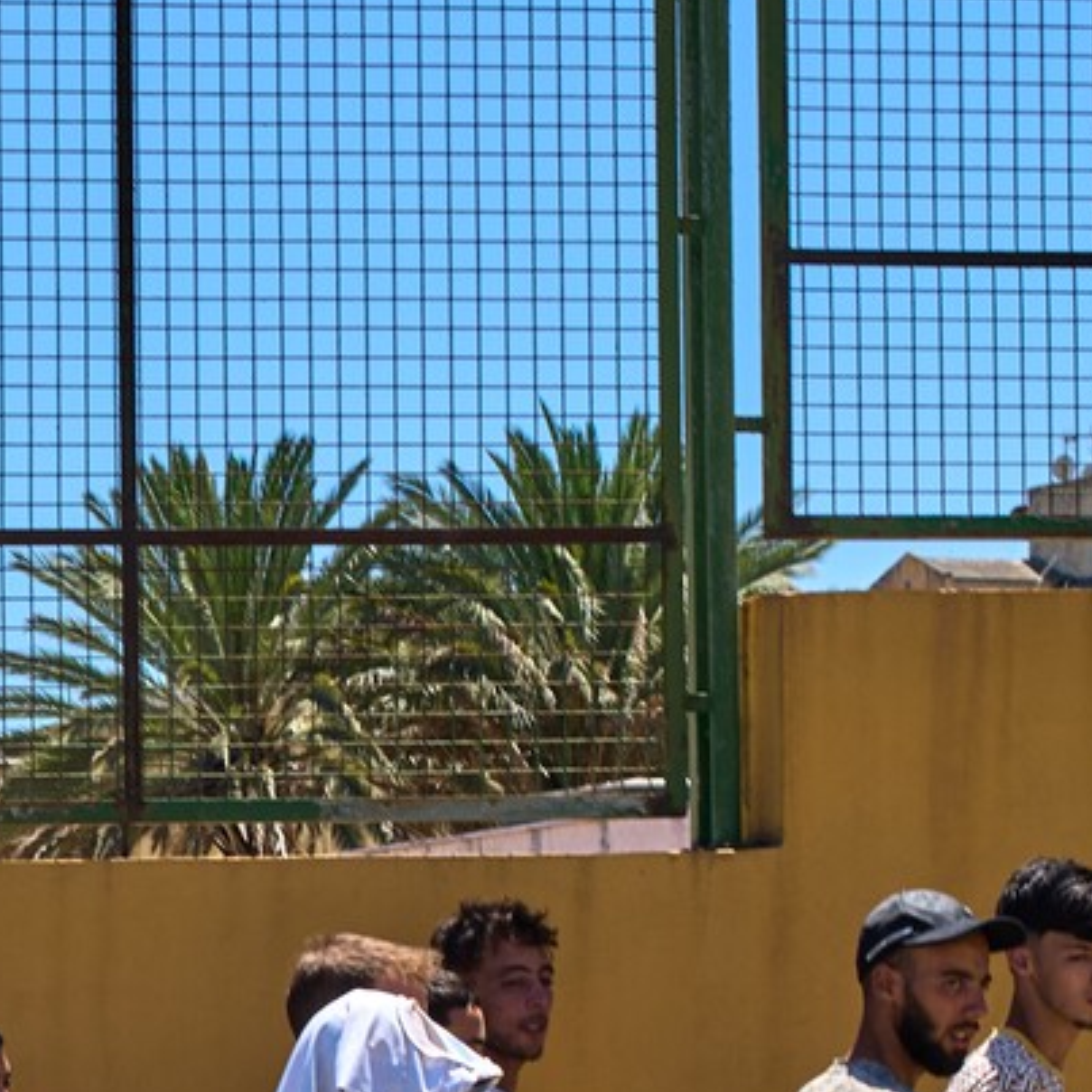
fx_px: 6317
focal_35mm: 177
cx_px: -648
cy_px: 1347
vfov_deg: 9.7
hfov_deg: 9.5
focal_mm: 35
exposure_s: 1/400
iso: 64
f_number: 5.6
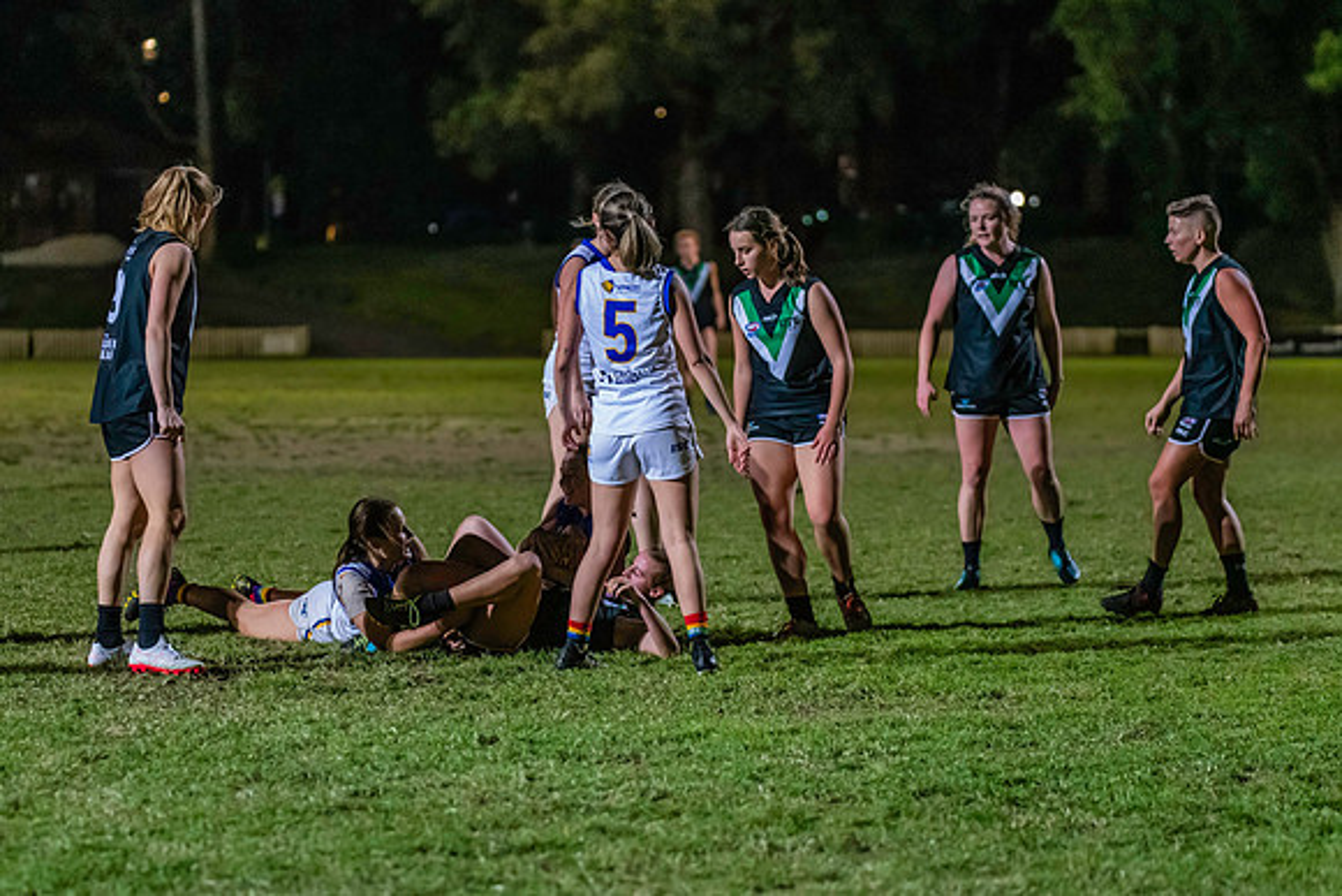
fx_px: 5303
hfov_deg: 14.4
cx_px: 606
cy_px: 469
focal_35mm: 142
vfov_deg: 9.7
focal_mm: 120
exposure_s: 1/1000
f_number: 2.8
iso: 10000
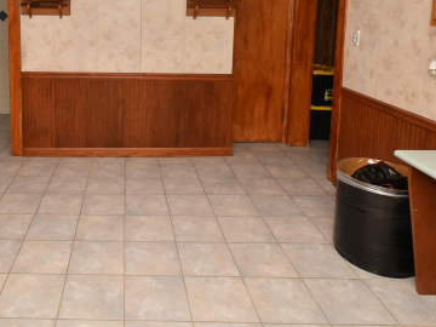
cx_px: 115
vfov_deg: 43.9
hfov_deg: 57.3
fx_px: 378
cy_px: 52
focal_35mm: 30
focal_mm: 10
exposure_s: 1/80
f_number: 9
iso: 400
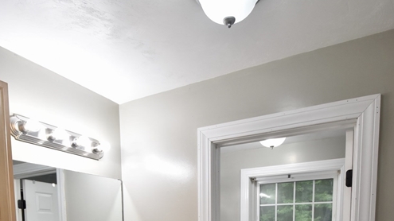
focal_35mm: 27
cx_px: 195
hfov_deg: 70.3
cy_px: 263
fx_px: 280
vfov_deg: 34.7
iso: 640
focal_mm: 11
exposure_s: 1/60
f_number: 6.3
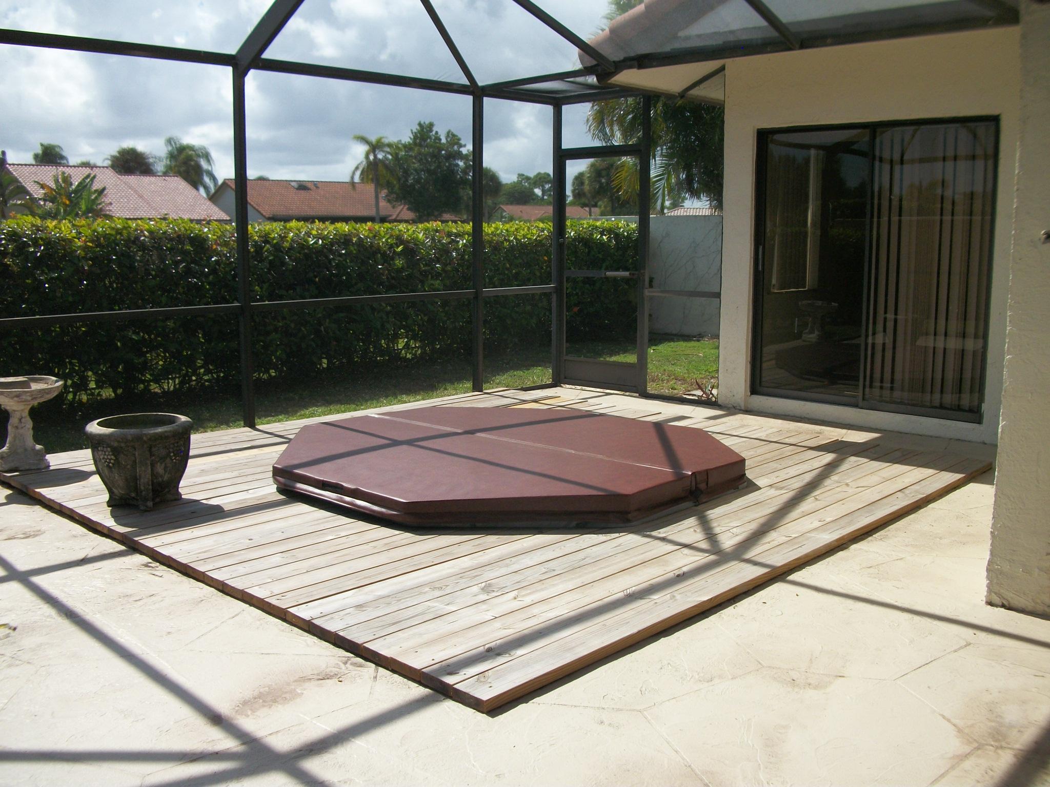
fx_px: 971
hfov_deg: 56.8
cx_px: 525
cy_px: 394
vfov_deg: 44.2
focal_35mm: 32
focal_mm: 5.7
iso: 80
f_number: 8.8
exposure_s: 1/160
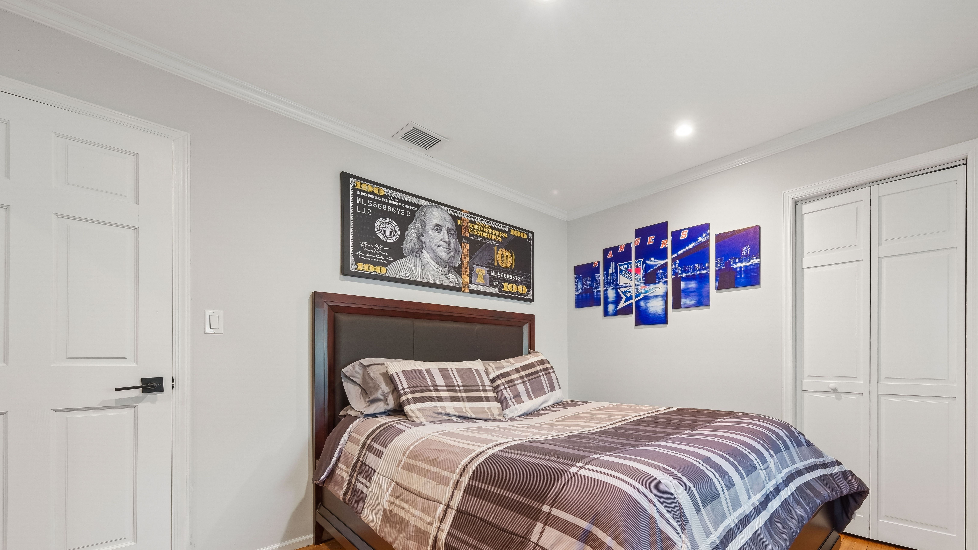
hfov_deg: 102.1
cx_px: 566
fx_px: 389
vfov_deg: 68.7
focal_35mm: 15
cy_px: 362
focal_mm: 8
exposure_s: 1/3.33
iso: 200
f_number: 8
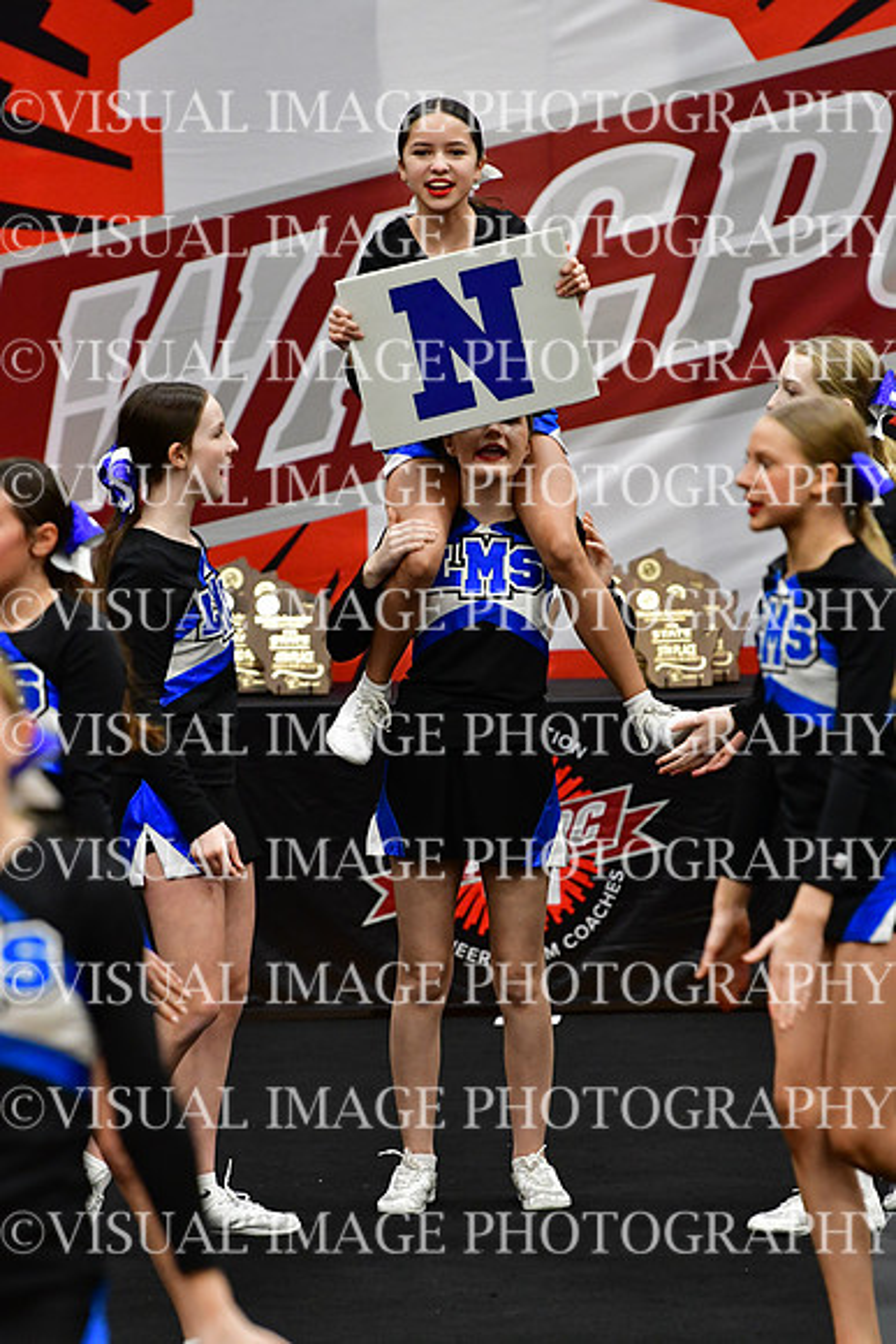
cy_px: 672
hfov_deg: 4.6
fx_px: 11192
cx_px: 448
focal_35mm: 300
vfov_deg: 6.9
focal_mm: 200
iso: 4000
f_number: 3.5
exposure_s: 1/500
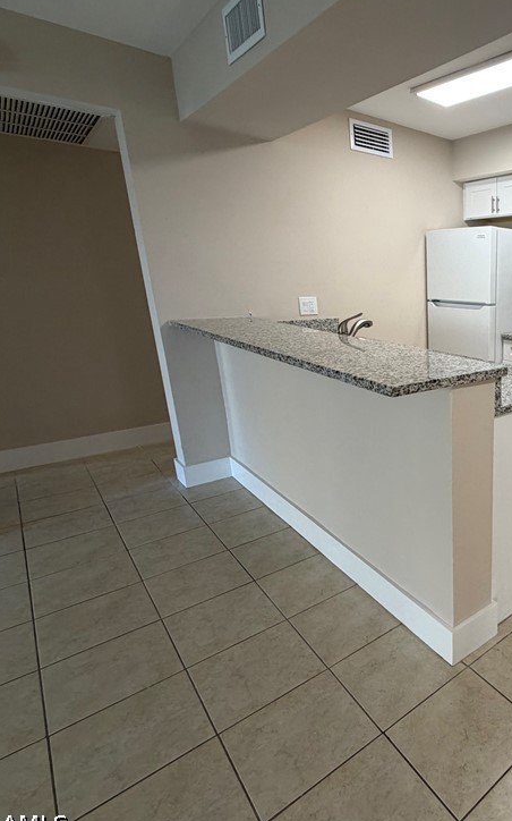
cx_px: 506
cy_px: 408
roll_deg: -0.9
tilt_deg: -15.7
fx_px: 469
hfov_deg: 47.9
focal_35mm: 21
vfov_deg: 82.3
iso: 160
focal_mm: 2.22
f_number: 2.2
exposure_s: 1/120
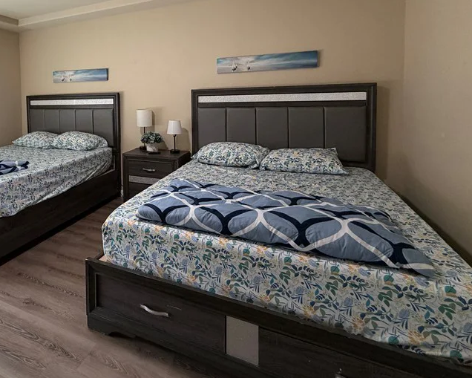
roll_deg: +1.0
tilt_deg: -2.6
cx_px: 117
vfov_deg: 60.9
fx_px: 307
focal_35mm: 22
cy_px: 113
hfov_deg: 70.0
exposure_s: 1/60
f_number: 2.2
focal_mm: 2.22
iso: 200
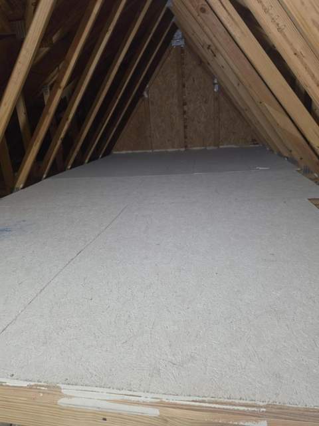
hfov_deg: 58.9
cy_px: 213
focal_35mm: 23
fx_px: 283
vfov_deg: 73.9
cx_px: 160
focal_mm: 6.5
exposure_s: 1/120
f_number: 1.4
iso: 800
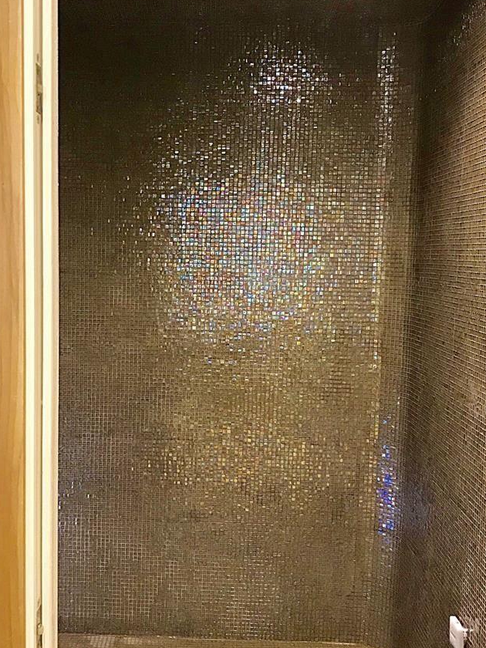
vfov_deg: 46.8
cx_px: 191
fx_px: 749
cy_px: 328
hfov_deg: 35.8
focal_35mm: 40
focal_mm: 3.99
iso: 80
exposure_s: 1/15
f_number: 1.8
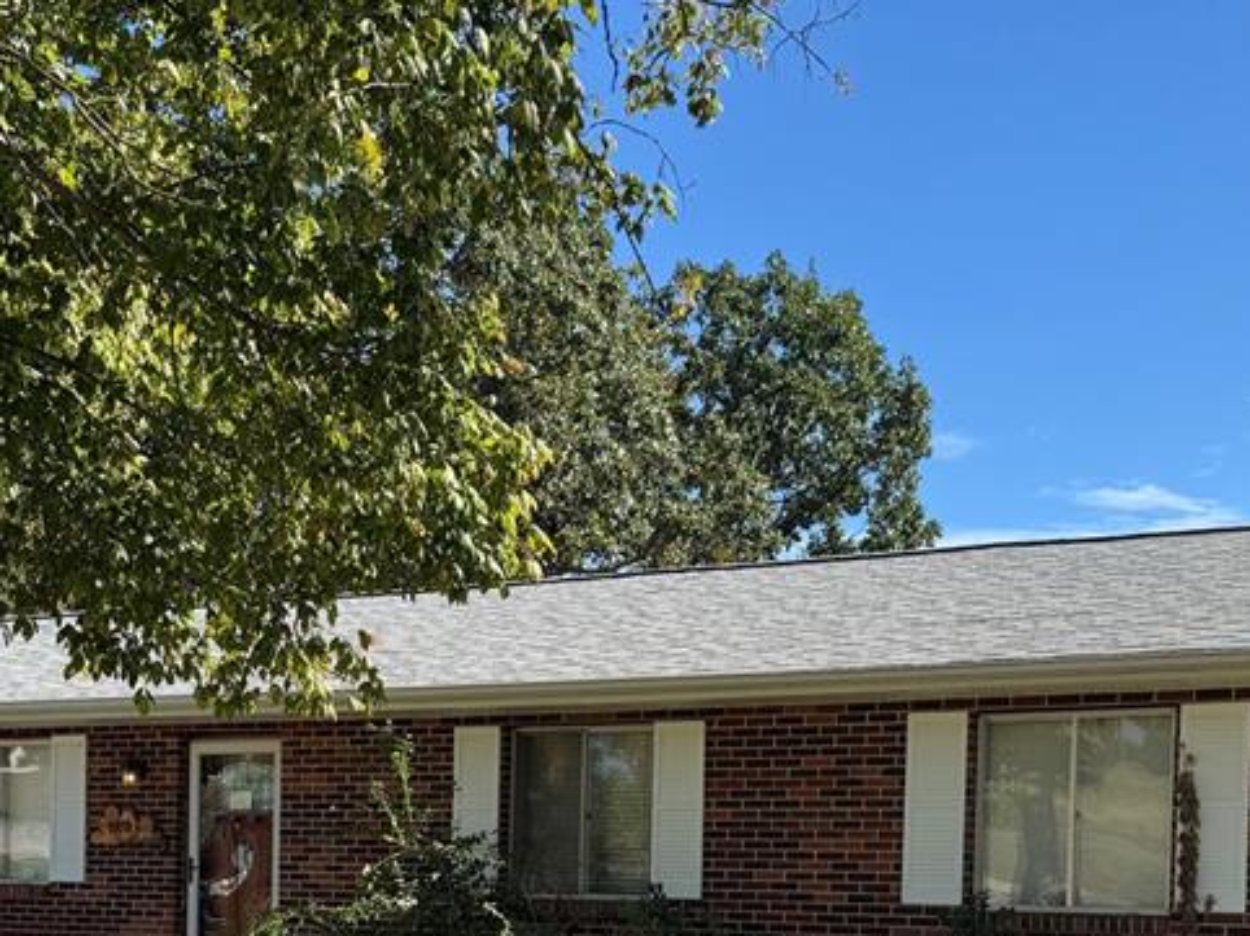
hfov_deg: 37.5
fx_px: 1841
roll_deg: -1.1
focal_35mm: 51
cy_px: 913
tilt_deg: -1.7
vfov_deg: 27.1
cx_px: 578
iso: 80
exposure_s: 1/1980
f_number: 1.78
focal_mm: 6.76
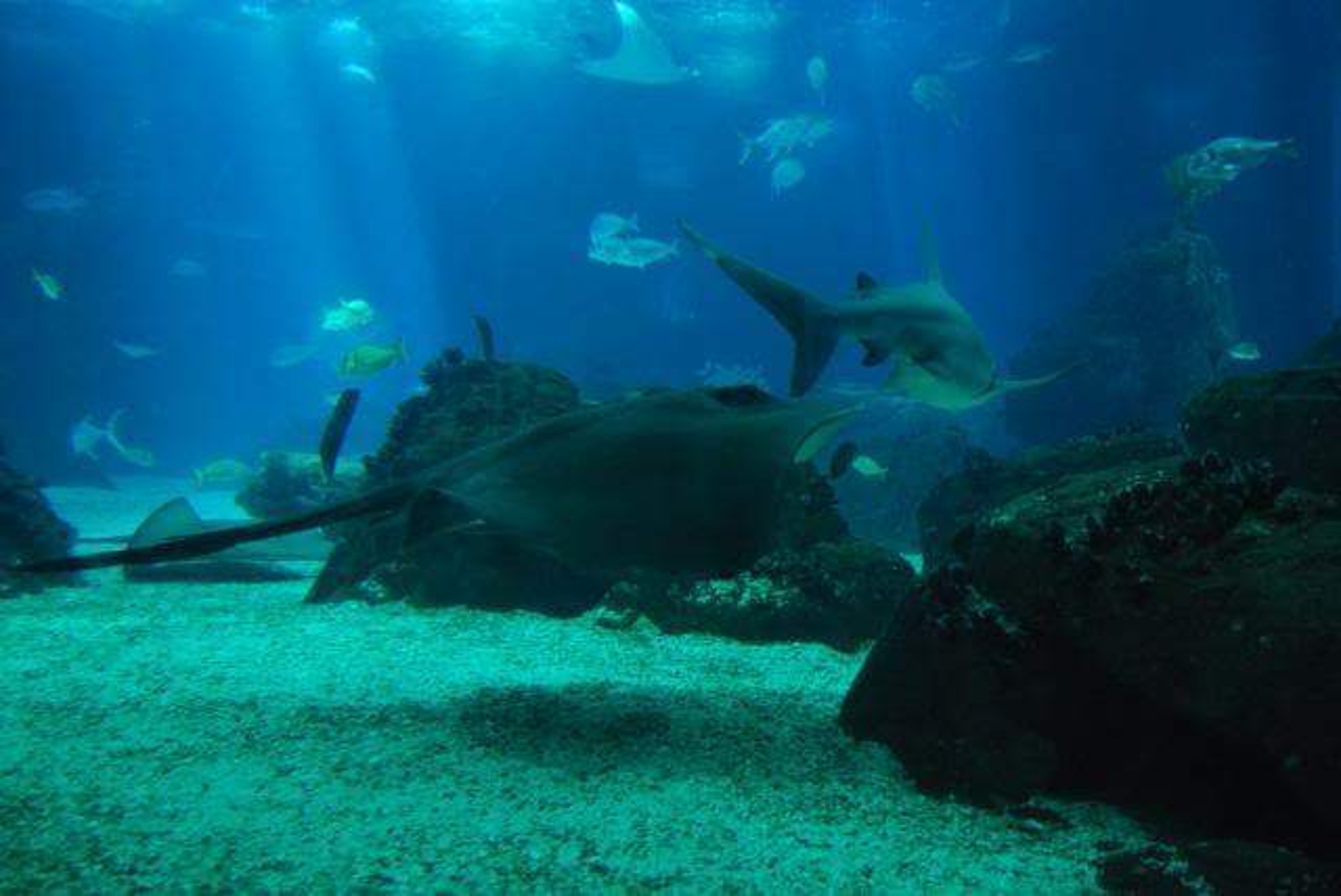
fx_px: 1063
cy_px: 448
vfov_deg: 45.8
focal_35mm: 28
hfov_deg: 64.5
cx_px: 670
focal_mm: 19
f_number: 3.5
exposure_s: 1/60
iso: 1600
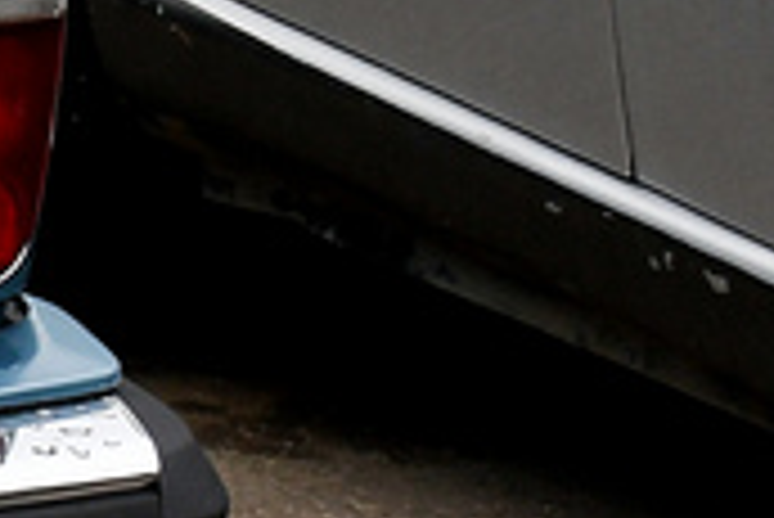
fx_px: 7789
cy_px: -646
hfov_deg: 5.2
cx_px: -1989
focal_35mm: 362
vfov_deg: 3.8
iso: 200
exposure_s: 1/160
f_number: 6.3
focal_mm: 32
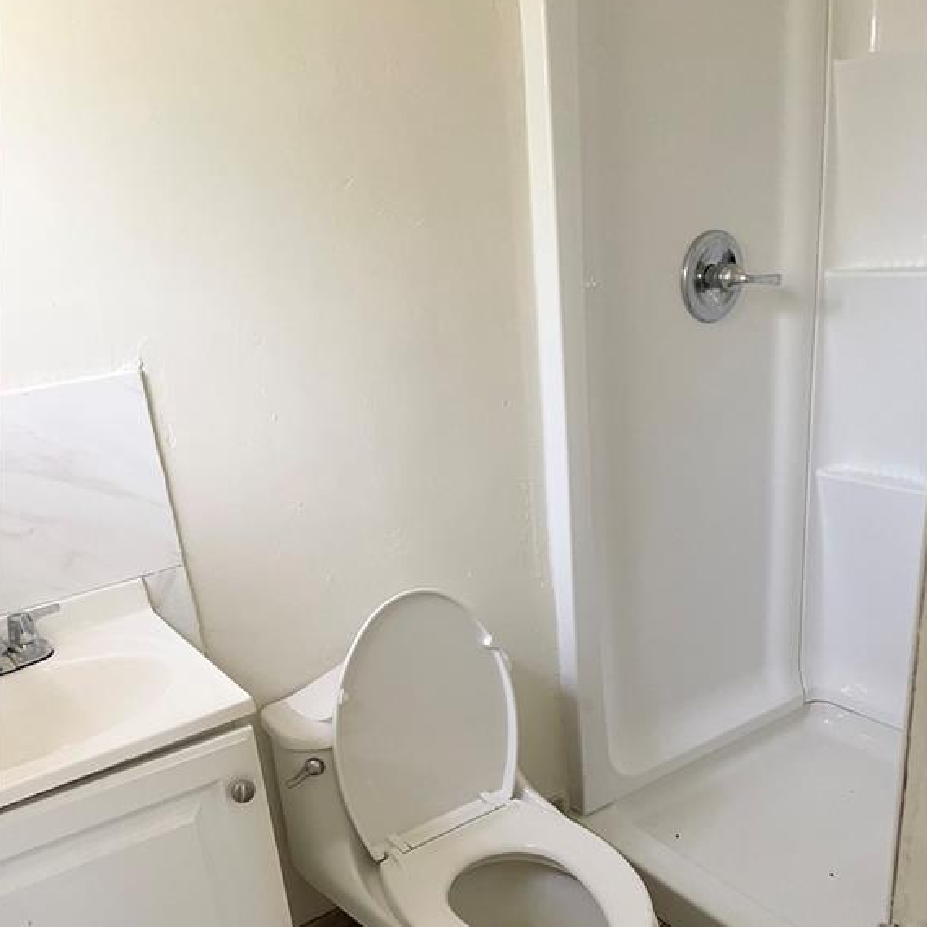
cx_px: 463
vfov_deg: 51.7
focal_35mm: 31
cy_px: 606
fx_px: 939
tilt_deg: -21.4
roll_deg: +3.7
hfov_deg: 52.5
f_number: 1.6
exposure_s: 1/60
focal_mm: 5.1
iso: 320
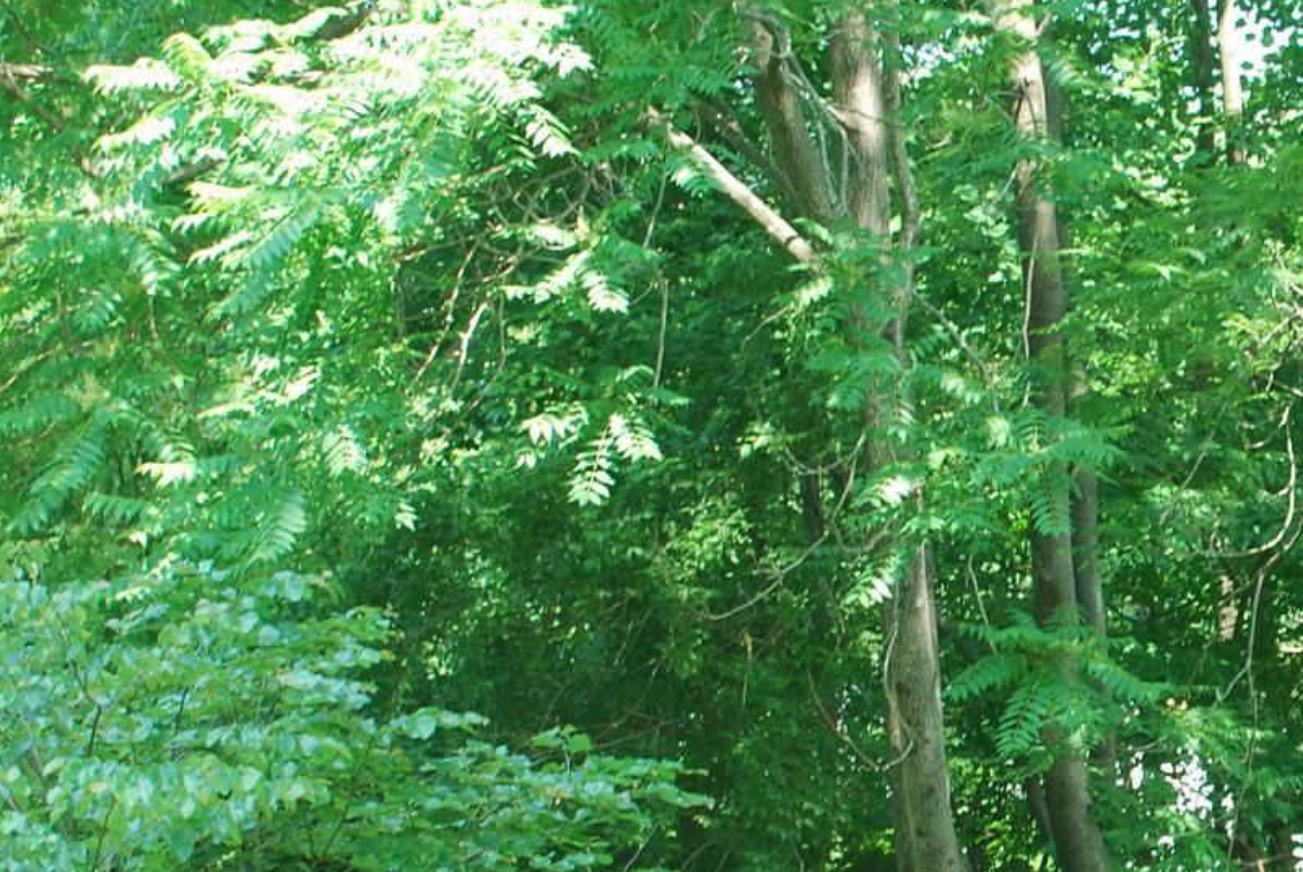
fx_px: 4865
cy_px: 680
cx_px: 1108
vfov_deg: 10.2
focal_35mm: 134
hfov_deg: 15.1
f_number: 4.5
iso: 200
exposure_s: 1/80
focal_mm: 35
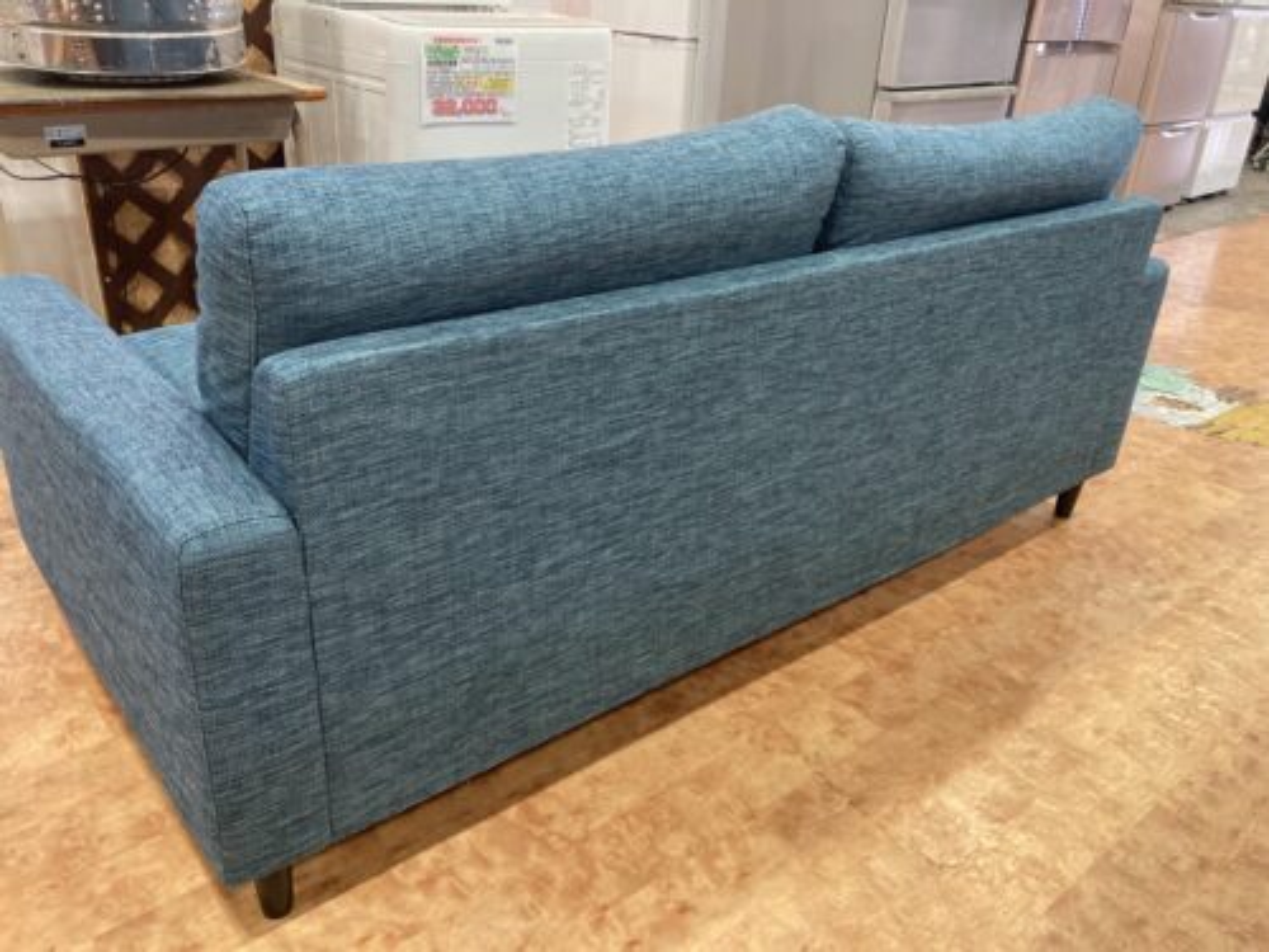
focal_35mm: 28
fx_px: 1026
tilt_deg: -27.2
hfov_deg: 63.4
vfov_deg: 49.7
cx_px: 634
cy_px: 476
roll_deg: -3.3
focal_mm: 3.99
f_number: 1.8
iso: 200
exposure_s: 1/50
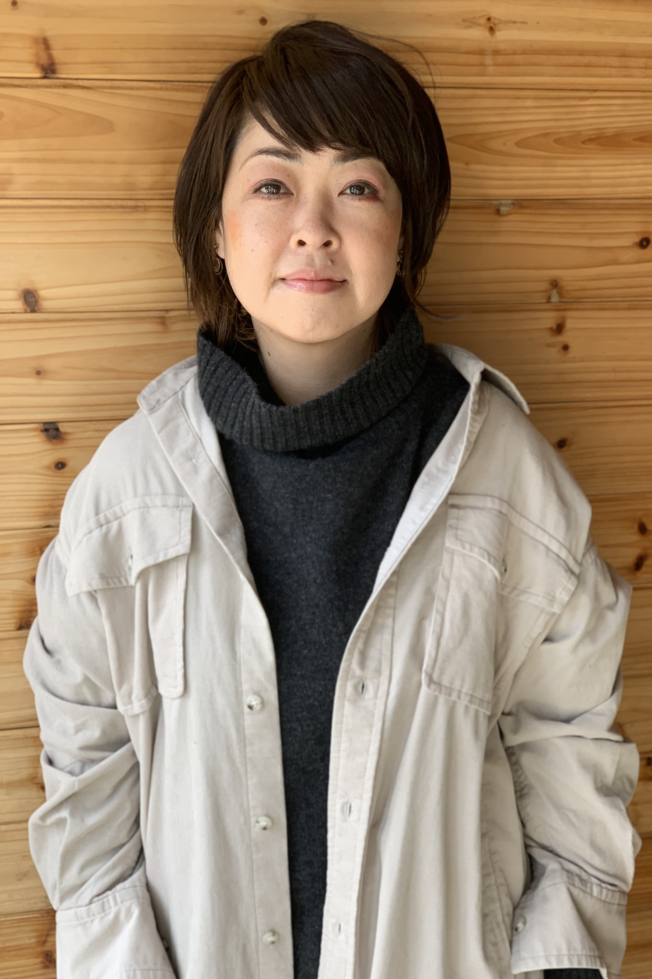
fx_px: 1494
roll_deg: -2.8
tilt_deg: -17.0
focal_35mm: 55
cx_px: 370
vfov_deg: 36.2
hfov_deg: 24.6
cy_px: 486
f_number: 2.4
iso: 64
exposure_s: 1/122
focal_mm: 6
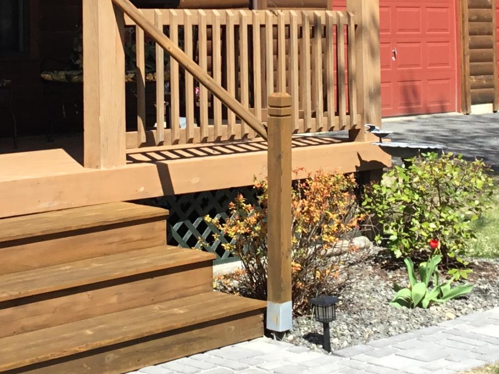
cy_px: -19
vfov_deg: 15.9
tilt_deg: +3.2
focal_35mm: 91
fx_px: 1311
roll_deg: +0.0
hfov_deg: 21.5
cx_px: 221
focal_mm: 3.3
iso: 25
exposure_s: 1/791
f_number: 2.4
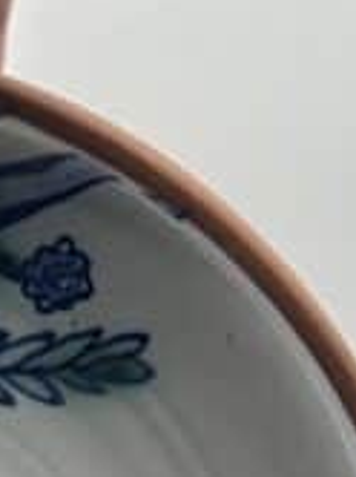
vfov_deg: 8.4
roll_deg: -1.8
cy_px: 586
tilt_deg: -8.7
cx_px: -221
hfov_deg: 6.3
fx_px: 3189
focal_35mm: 232
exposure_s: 1/267
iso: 64
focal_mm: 6.86
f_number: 1.78
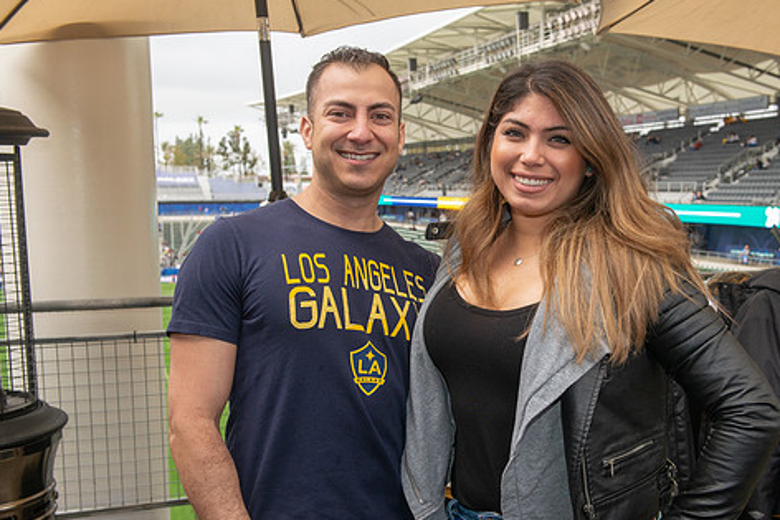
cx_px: 456
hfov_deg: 45.2
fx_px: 932
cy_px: 300
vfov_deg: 31.2
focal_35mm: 43
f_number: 7.1
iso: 500
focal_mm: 35
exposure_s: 1/200
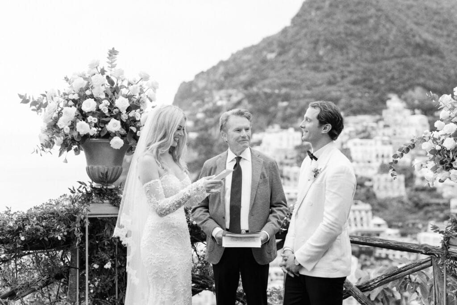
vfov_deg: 27.0
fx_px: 635
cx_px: 228
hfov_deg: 39.6
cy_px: 152
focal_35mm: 50
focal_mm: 50
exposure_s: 1/500
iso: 160
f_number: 2
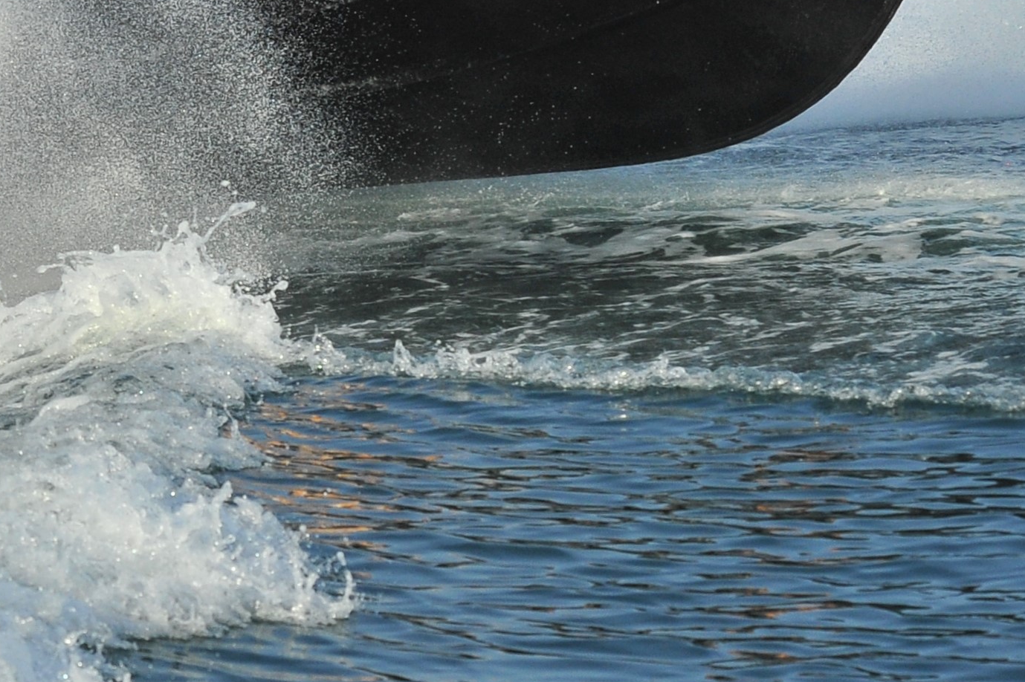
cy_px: -58
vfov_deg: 7.0
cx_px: 145
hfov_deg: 10.5
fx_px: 5549
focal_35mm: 195
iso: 1000
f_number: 8
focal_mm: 86
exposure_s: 1/2500
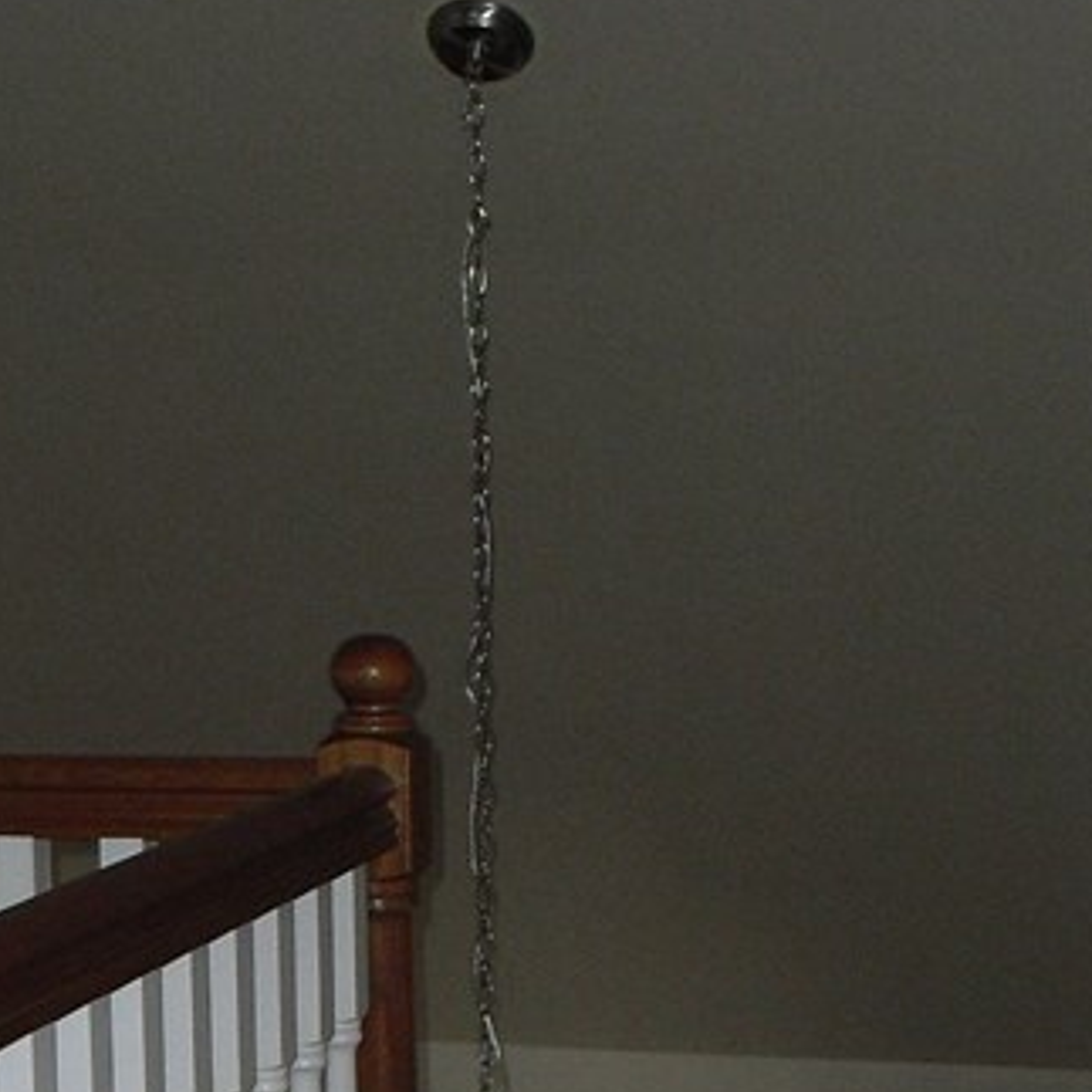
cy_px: 1248
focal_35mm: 101
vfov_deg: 16.6
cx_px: 250
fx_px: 3605
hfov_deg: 17.1
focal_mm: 6.3
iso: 200
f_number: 3.1
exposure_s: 1/60
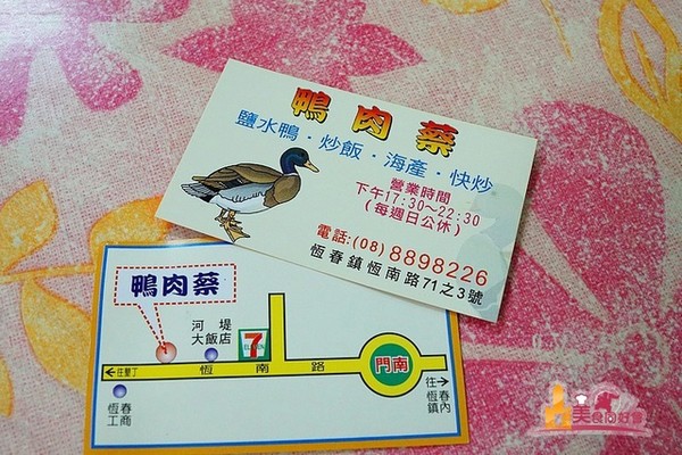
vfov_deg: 34.2
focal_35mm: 39
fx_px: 739
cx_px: 341
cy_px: 228
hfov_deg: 49.6
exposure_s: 1/30
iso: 3200
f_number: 6.7
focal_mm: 26
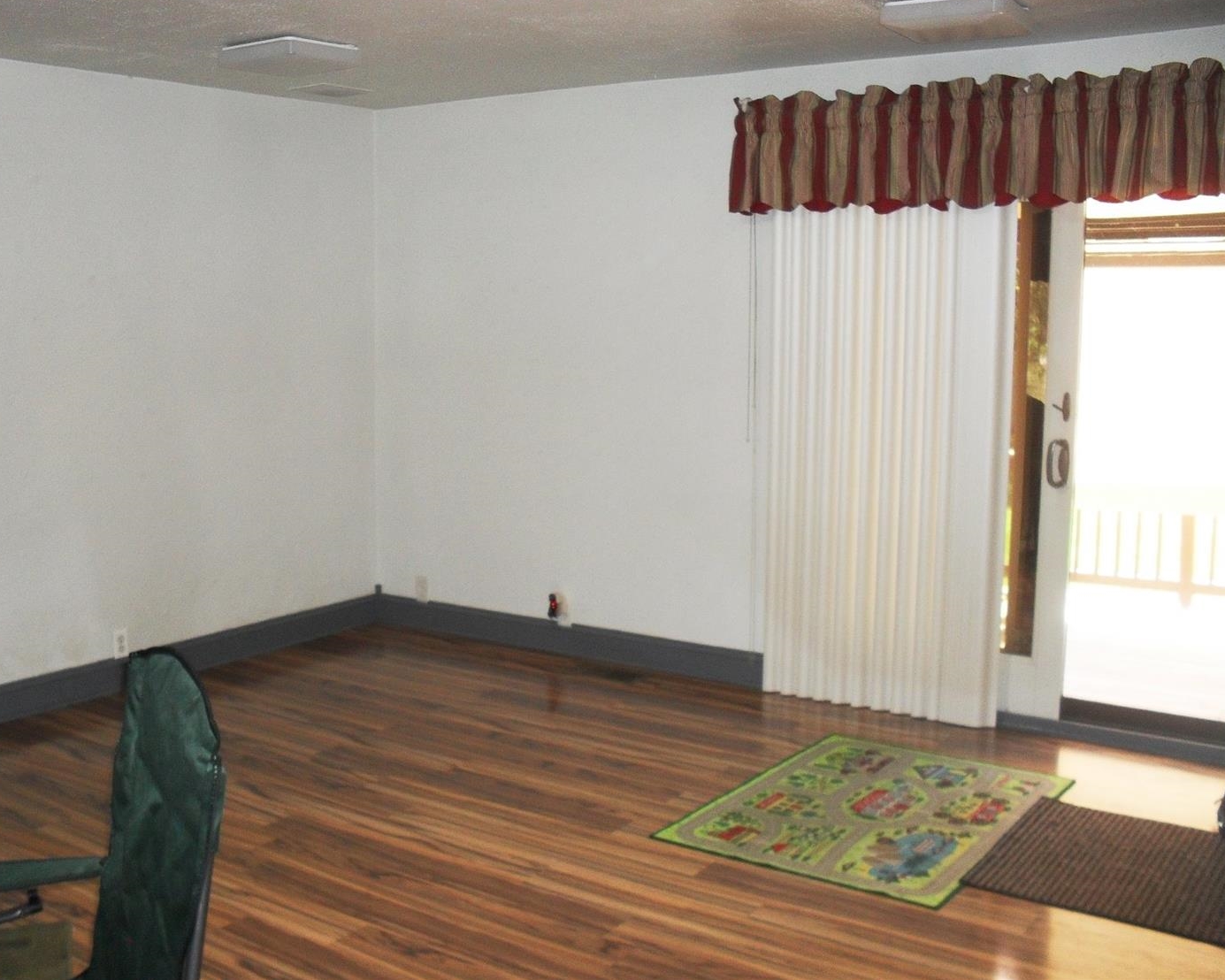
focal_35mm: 37
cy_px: 485
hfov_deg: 49.0
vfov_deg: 40.1
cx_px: 566
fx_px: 1341
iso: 200
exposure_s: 1/45
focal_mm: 6.3
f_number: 3.2
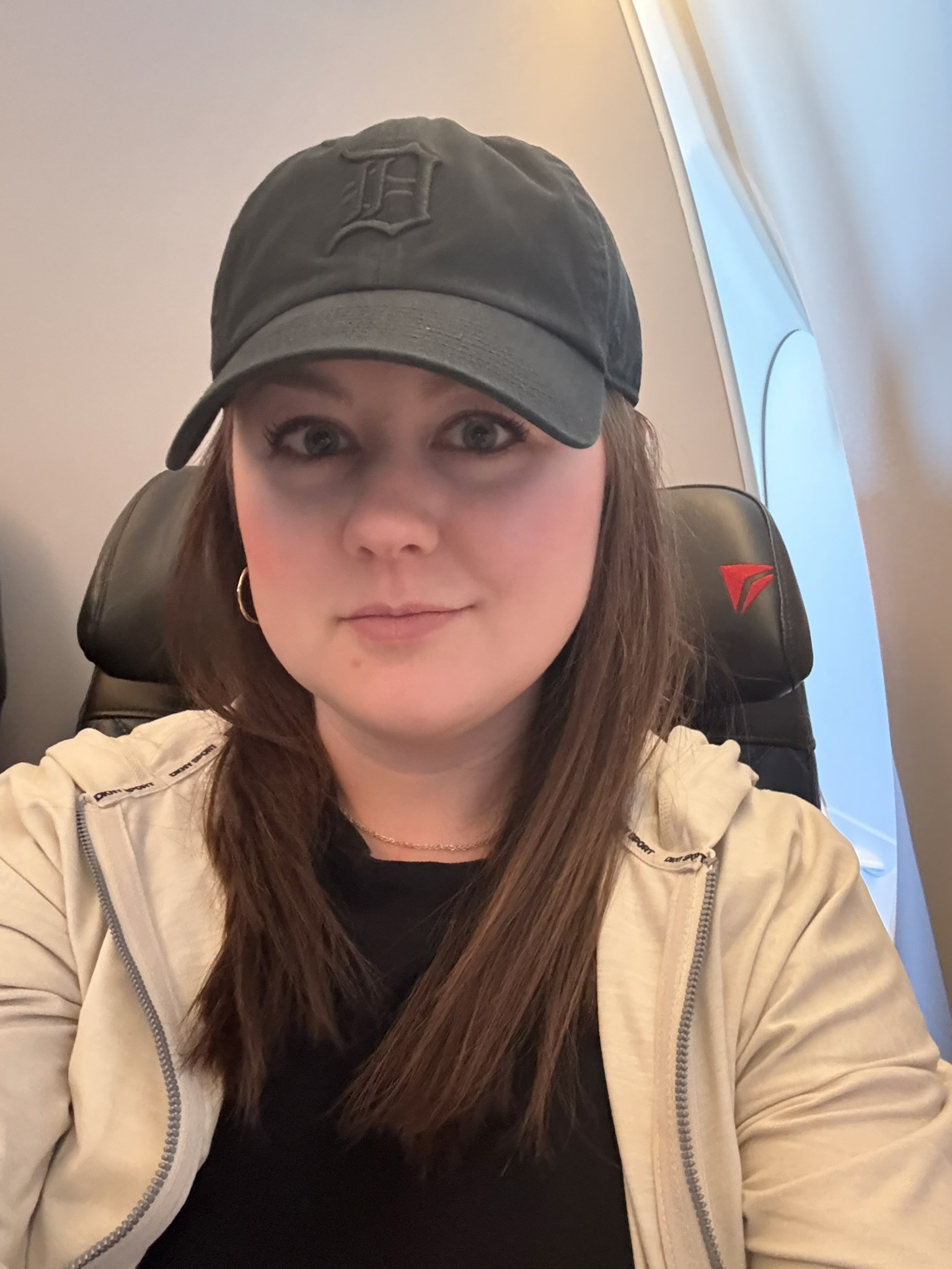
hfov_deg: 46.8
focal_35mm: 30
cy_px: 634
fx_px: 1100
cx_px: 476
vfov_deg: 60.0
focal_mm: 2.69
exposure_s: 1/15
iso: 800
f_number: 1.9
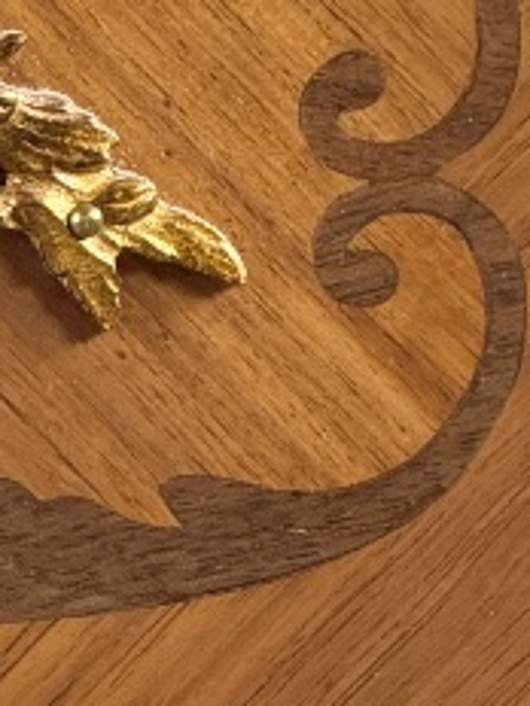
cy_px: 475
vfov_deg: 3.8
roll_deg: -0.7
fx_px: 10554
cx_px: 295
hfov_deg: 2.9
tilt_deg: -11.9
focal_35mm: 517
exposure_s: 1/50
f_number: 2.8
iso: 320
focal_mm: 16.89
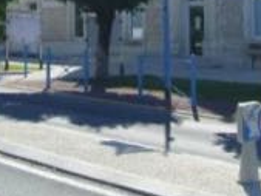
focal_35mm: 89
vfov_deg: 15.9
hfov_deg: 22.0
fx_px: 672
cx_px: 139
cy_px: -42
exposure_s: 1/250
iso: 80
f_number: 7.1
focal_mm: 5.8
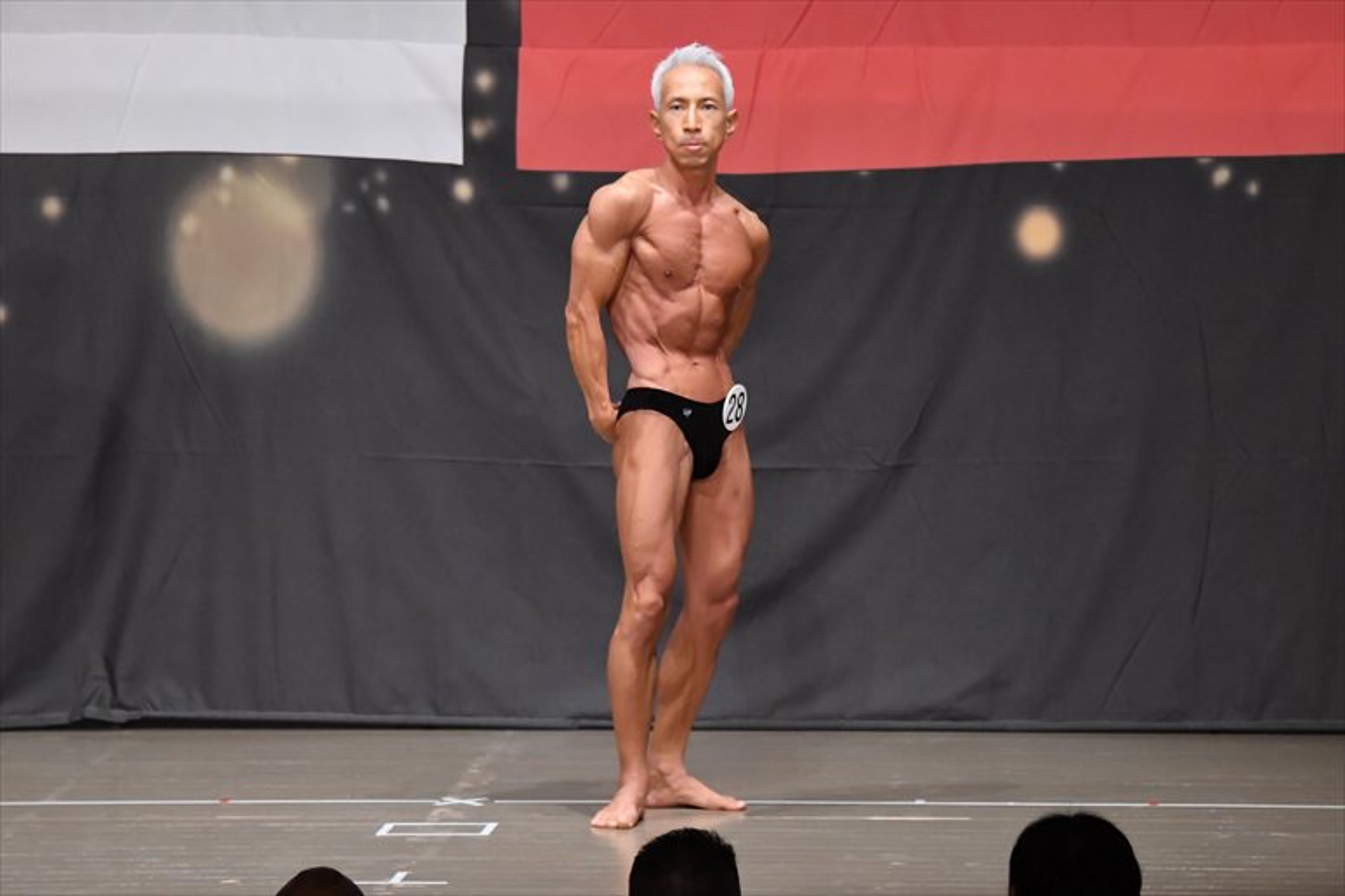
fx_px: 8402
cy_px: 448
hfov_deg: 9.2
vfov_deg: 6.1
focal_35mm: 225
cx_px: 672
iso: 6400
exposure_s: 1/400
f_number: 5.6
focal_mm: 150
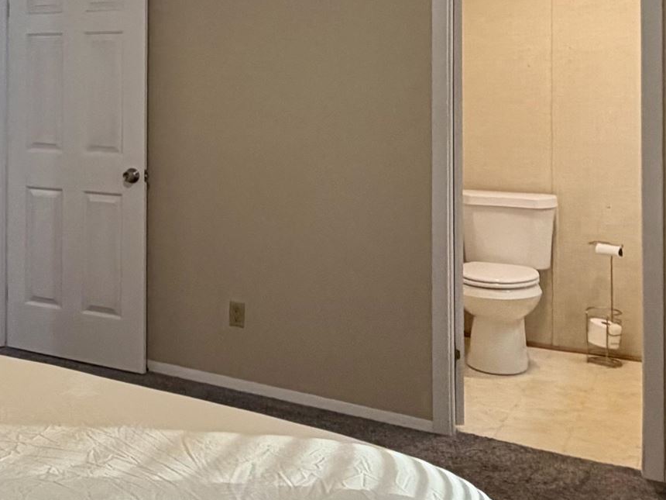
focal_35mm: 50
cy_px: 73
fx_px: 962
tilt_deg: +0.1
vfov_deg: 28.2
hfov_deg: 33.8
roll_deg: +0.4
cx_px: -43
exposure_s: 1/120
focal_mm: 2.22
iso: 320
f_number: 2.2
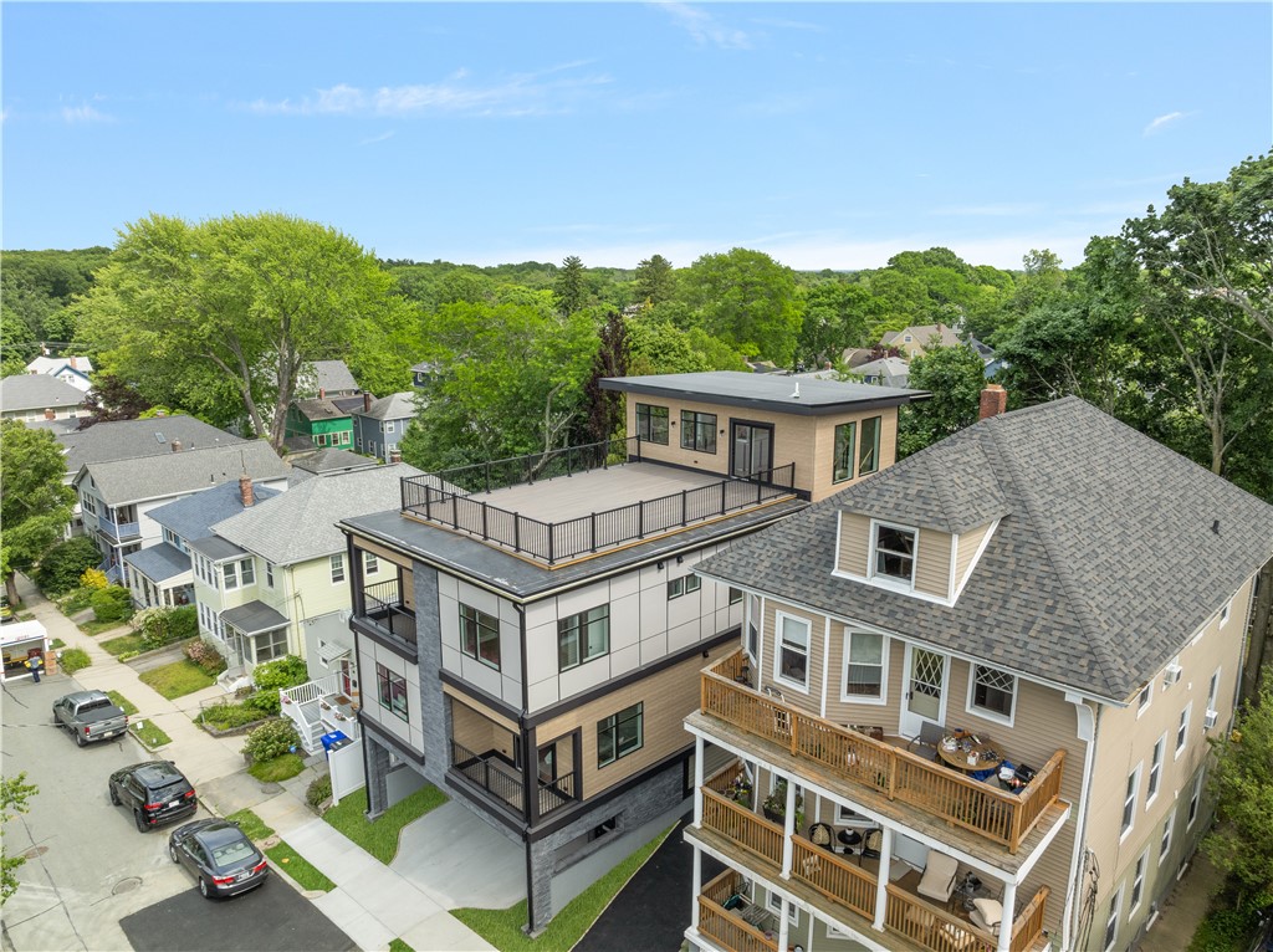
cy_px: 476
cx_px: 636
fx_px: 882
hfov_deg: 71.6
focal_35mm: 24
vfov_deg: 56.7
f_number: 5.6
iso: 100
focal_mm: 12.29
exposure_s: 1/160
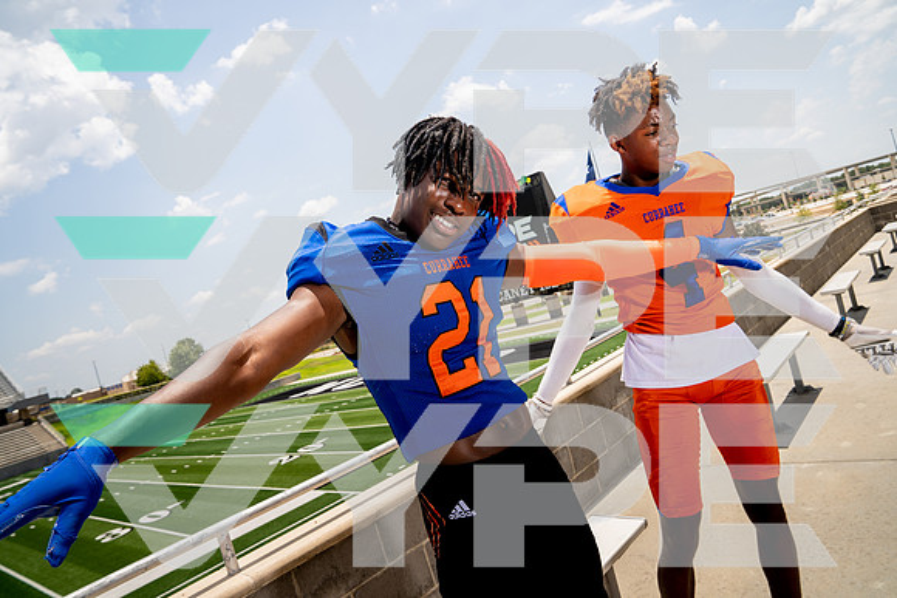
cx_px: 448
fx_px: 598
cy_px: 299
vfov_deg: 53.2
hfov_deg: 73.7
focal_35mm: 24
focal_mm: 24
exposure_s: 1/250
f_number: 7.1
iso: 100
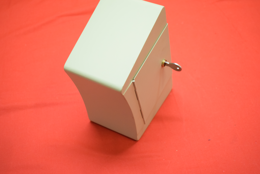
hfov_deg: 38.9
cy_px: 87
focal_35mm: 51
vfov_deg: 26.5
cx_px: 130
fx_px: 368
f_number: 5
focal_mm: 34
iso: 2500
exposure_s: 1/125
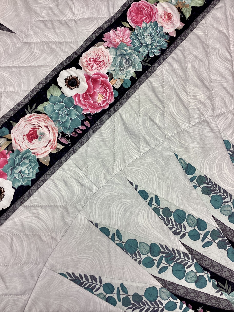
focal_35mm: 31
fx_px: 279
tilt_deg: -79.0
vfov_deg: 58.4
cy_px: 156
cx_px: 117
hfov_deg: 45.4
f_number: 2.4
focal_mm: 3.3
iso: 64
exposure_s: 1/60
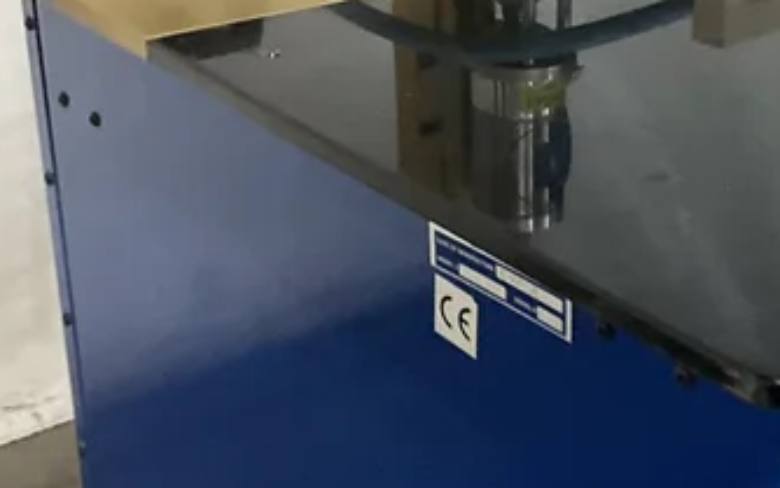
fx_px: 1467
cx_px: 626
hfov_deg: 29.1
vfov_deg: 18.8
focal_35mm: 69
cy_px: 167
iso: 320
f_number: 1.8
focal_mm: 3
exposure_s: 1/30
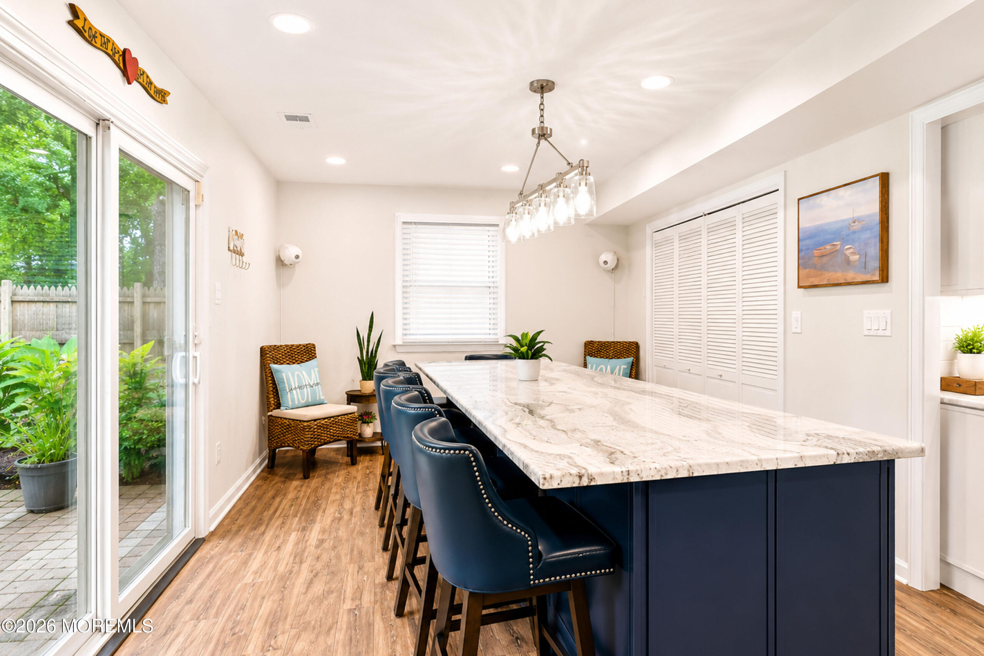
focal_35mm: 15
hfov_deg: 100.4
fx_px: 410
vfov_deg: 77.3
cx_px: 492
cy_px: 328
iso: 2000
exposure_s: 1/60
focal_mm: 10
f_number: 7.1
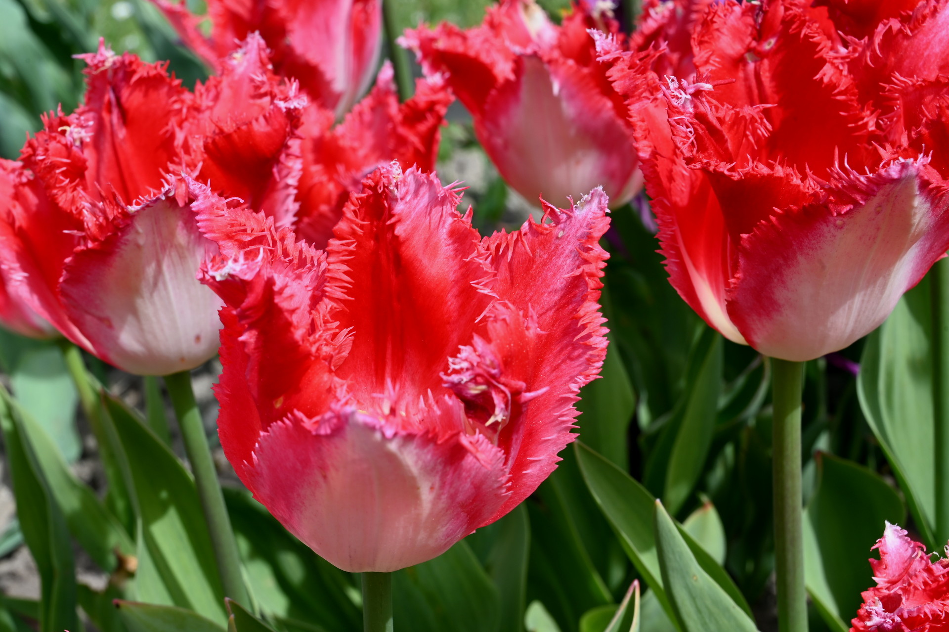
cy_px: 316
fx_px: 1291
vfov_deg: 27.5
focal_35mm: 49
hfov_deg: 40.4
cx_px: 474
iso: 140
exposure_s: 1/60
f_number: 16
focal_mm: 49
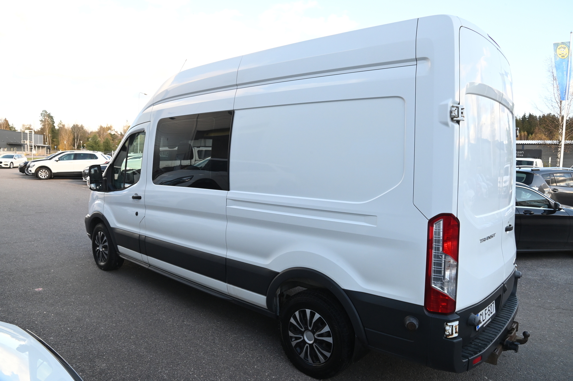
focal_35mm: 24
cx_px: 286
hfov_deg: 73.8
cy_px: 190
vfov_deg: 53.1
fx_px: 382
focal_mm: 24
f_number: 13
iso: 2000
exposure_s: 1/250
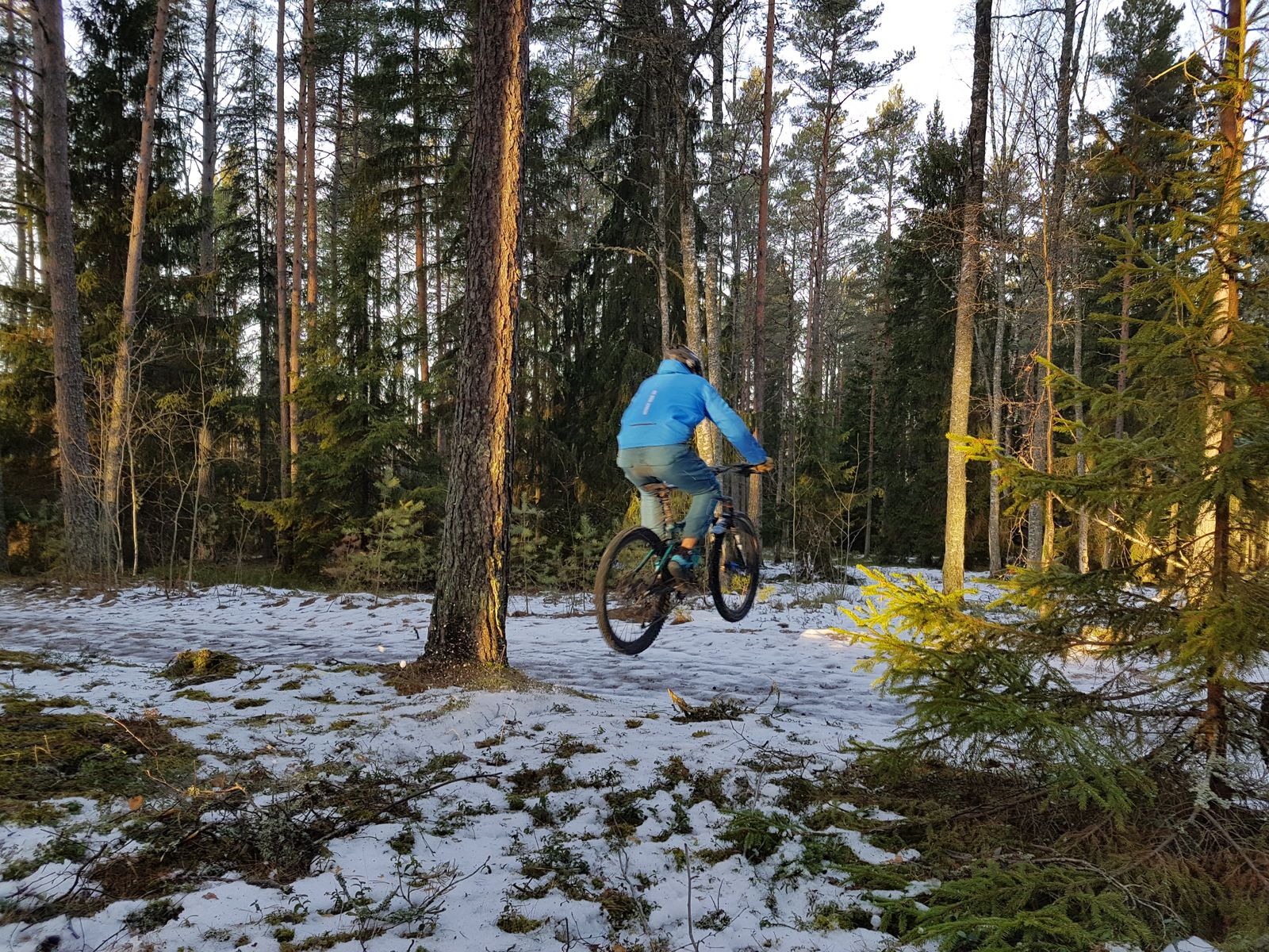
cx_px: 634
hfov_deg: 67.3
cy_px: 476
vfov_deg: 53.1
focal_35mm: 26
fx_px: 953
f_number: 1.7
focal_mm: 4.2
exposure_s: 1/201
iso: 40
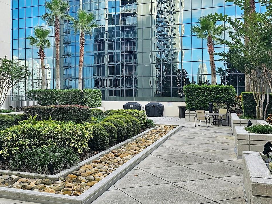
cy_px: 84
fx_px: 306
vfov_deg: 36.7
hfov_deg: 47.1
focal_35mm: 39
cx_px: 91
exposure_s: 1/400
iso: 20
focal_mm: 6.3
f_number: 1.7
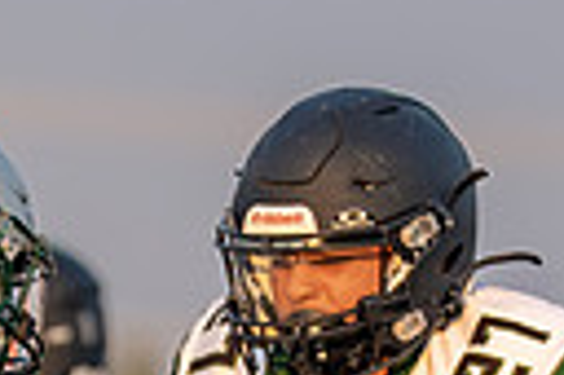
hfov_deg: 1.5
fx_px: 22265
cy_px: 724
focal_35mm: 1423
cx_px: -200
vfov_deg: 1.0
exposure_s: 1/2500
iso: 400
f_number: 2.8
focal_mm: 200
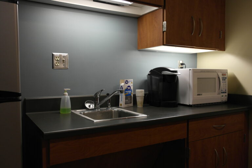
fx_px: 210
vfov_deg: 43.6
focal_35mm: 30
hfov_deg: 61.9
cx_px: 126
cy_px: 84
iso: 400
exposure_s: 1/60
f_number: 3.5
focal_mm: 20
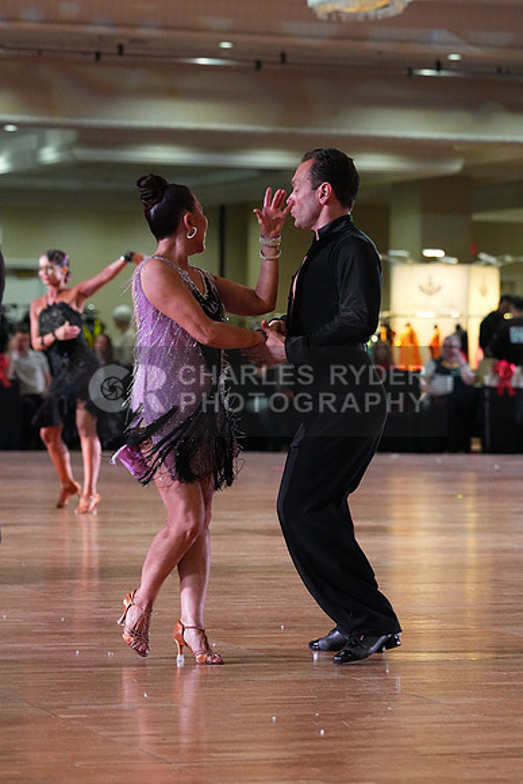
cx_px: 262
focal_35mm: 140
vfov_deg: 14.7
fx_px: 3049
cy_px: 392
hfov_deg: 9.8
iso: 8000
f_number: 5
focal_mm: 140
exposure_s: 1/400
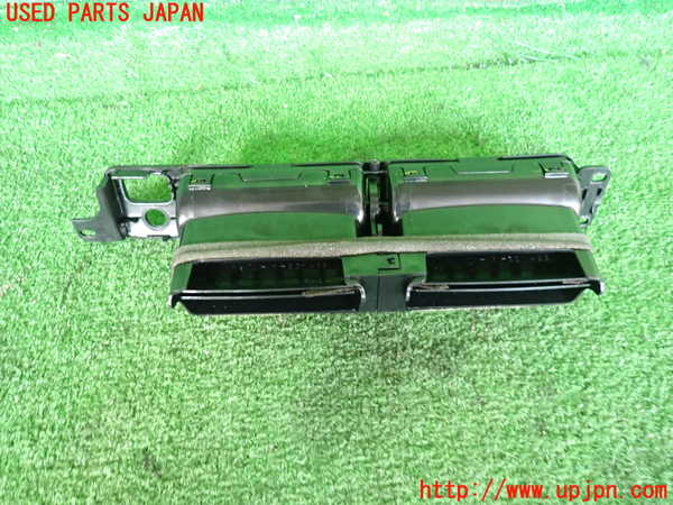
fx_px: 486
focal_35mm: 25
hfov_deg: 69.4
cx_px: 336
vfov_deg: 54.9
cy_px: 252
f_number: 2
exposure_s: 1/30
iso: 400
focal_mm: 4.5
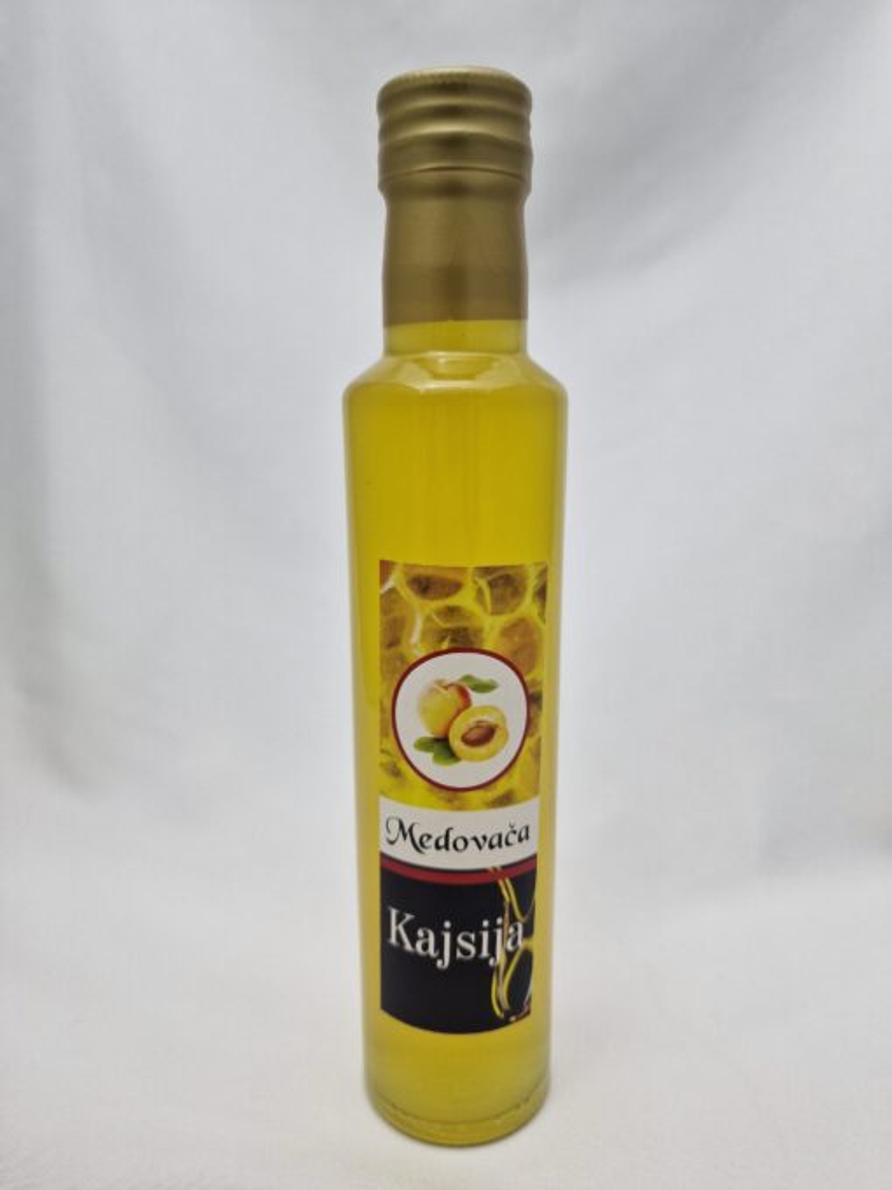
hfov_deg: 58.9
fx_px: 790
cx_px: 446
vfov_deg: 73.9
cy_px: 595
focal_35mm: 23
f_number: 1.8
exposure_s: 1/50
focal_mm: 6.4
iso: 64
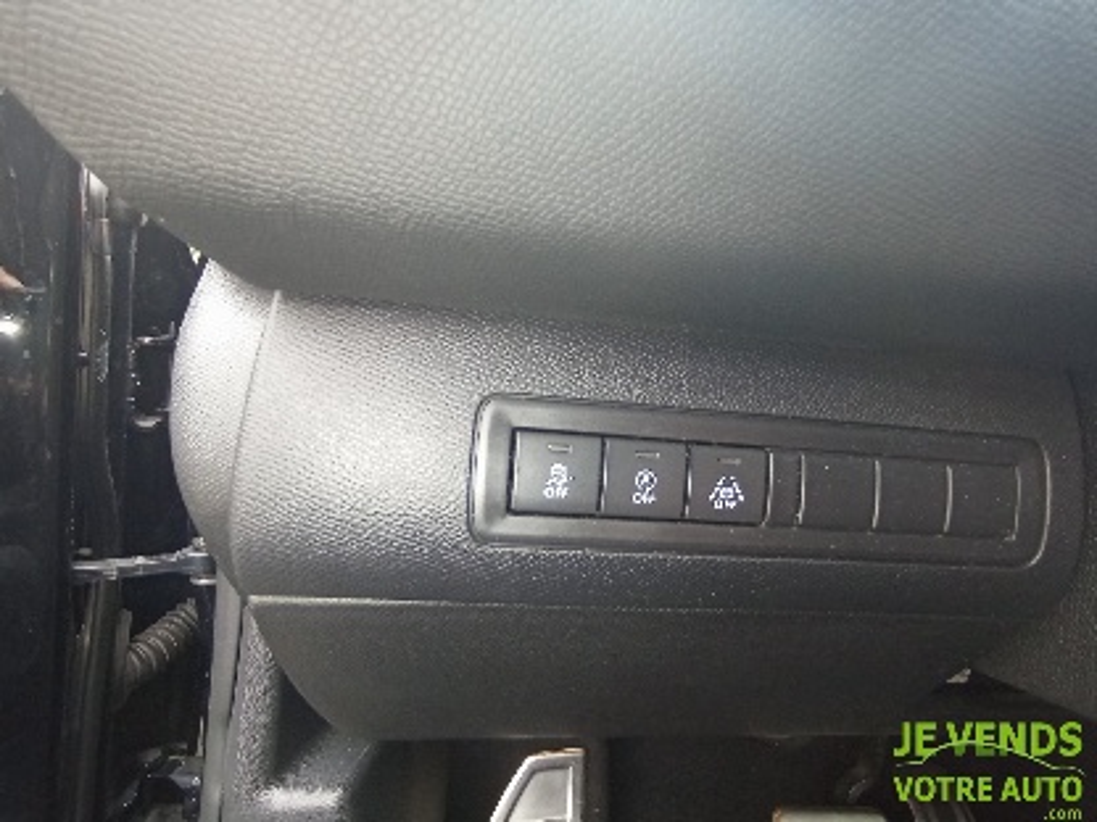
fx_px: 507
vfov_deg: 78.1
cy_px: 411
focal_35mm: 16
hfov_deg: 94.5
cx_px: 548
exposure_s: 1/50
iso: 165
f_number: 2.2
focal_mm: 1.65
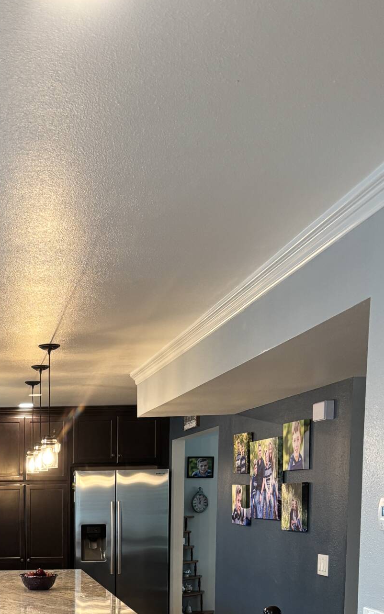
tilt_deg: -6.5
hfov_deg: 22.4
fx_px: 921
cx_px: -22
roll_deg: +0.5
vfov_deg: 33.8
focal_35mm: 55
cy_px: 607
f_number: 1.6
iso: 160
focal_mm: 5.96
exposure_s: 1/60
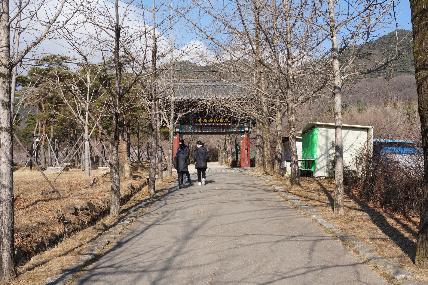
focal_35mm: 43
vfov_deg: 31.2
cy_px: 142
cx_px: 214
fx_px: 511
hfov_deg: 45.4
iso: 400
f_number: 22
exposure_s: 1/100
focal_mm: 43
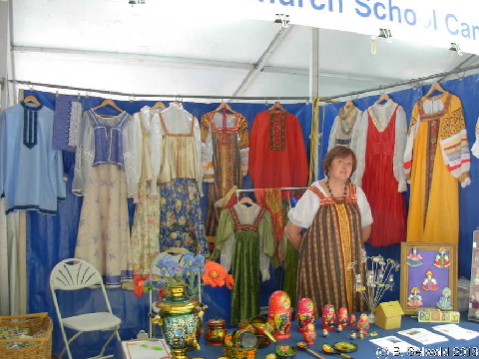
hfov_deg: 49.0
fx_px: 526
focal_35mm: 38
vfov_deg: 37.7
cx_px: 240
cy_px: 180
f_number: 2.9
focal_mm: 6.3
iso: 79
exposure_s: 1/9.7
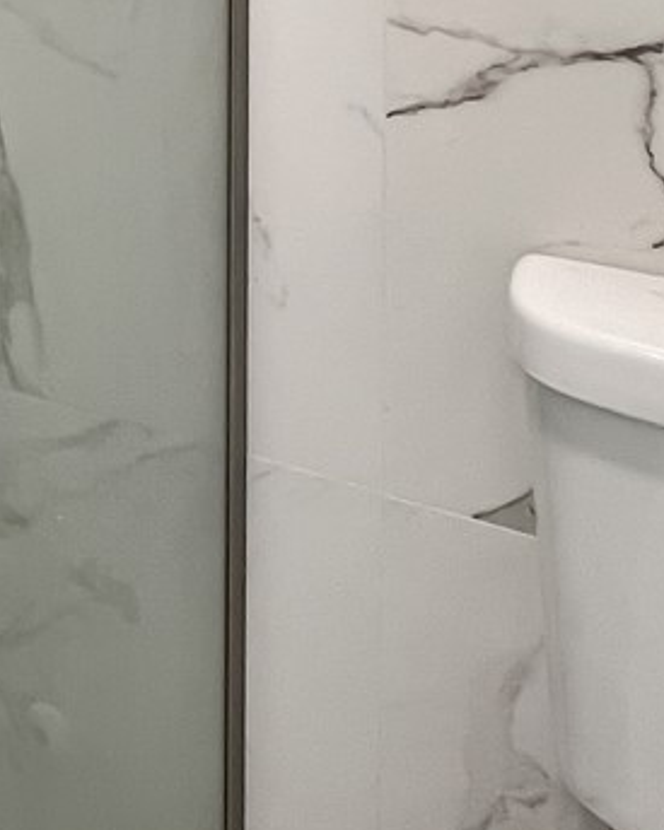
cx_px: -174
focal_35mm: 59
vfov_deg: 27.6
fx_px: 1450
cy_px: -195
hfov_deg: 23.2
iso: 160
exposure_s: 1/60
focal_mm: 1.57
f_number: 1.8
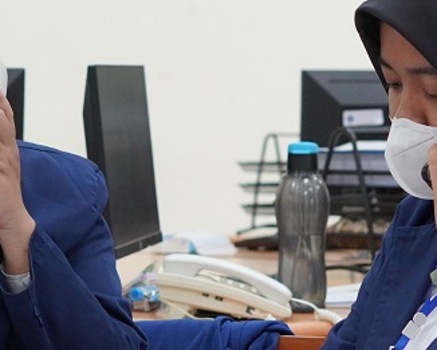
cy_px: 258
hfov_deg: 8.9
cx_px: 117
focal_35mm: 216
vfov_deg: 7.2
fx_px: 2794
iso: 2500
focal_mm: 50
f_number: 4
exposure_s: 1/160
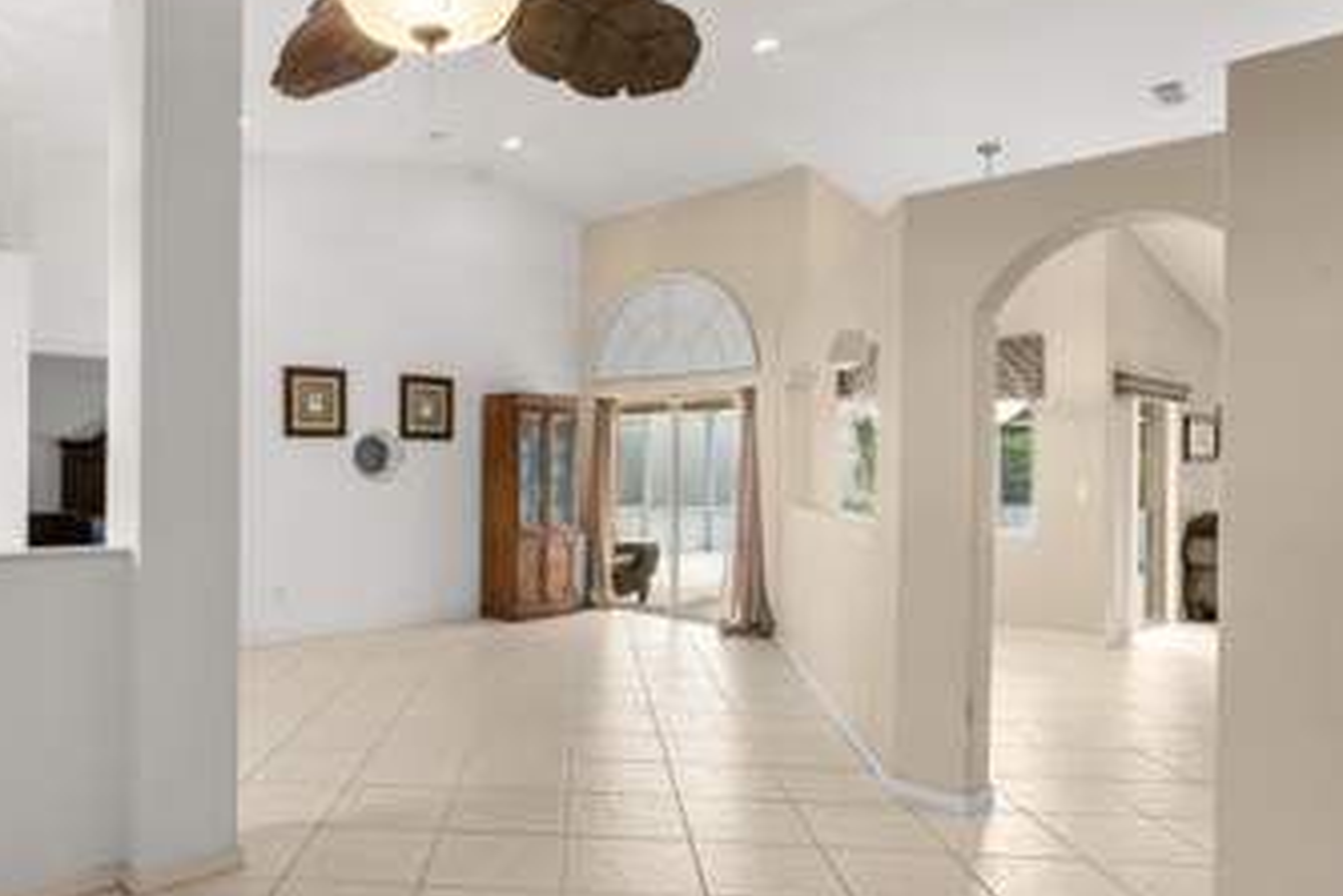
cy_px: 458
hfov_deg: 73.0
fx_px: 885
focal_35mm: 24
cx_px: 495
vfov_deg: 53.7
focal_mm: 11
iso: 100
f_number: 9
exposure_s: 1/2
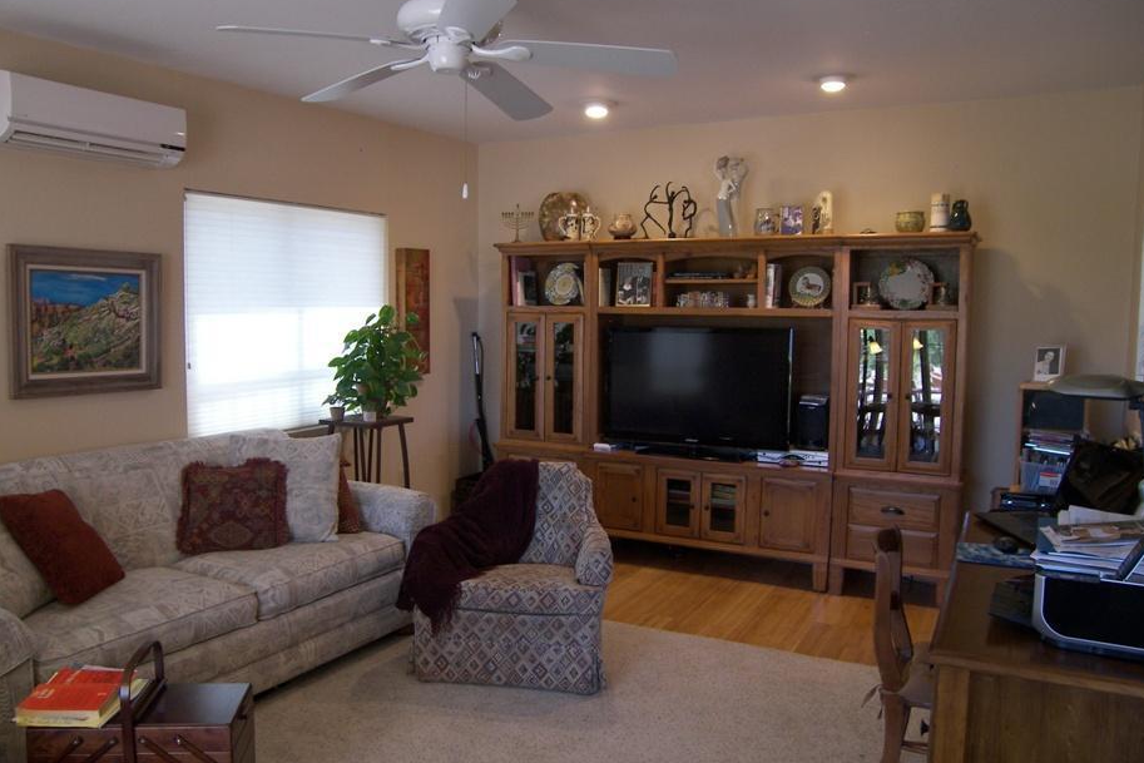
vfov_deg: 46.4
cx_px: 519
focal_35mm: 28
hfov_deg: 65.3
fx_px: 890
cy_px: 382
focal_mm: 5
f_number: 2.8
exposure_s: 1/13
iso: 100
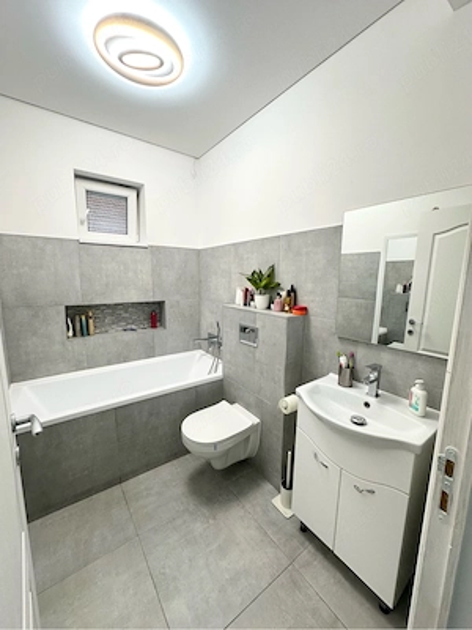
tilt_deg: -7.9
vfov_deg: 102.1
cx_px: 236
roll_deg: -0.6
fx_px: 255
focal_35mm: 14
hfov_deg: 85.7
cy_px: 315
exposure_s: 1/100
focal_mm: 2.22
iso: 100
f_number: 2.2
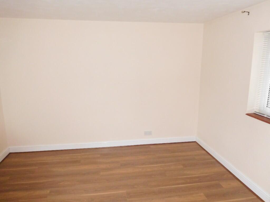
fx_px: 195
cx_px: 135
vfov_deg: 54.9
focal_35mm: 25
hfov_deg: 69.4
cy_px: 101
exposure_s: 1/30
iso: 640
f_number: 3.4
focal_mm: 4.5
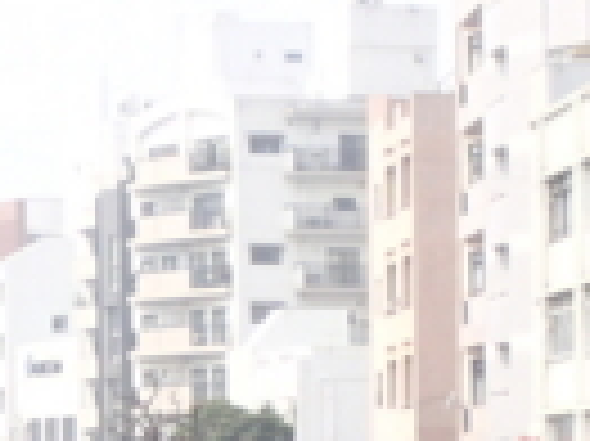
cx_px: -311
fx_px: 4155
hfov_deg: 8.0
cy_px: 729
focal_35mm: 244
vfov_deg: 6.0
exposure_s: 1/500
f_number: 4
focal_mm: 7.34
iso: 100
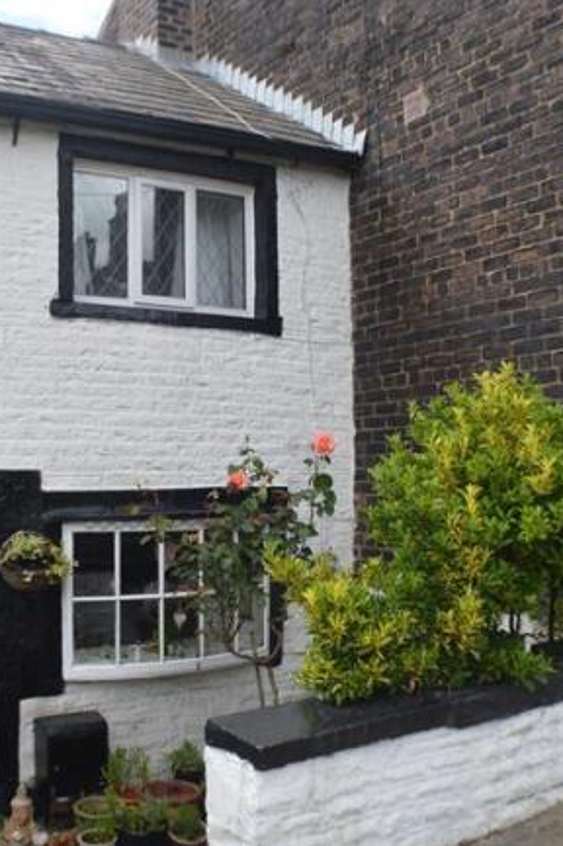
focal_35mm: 50
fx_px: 1175
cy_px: 424
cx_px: 162
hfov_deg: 26.7
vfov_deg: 39.6
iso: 100
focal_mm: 22
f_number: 6.3
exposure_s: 1/160
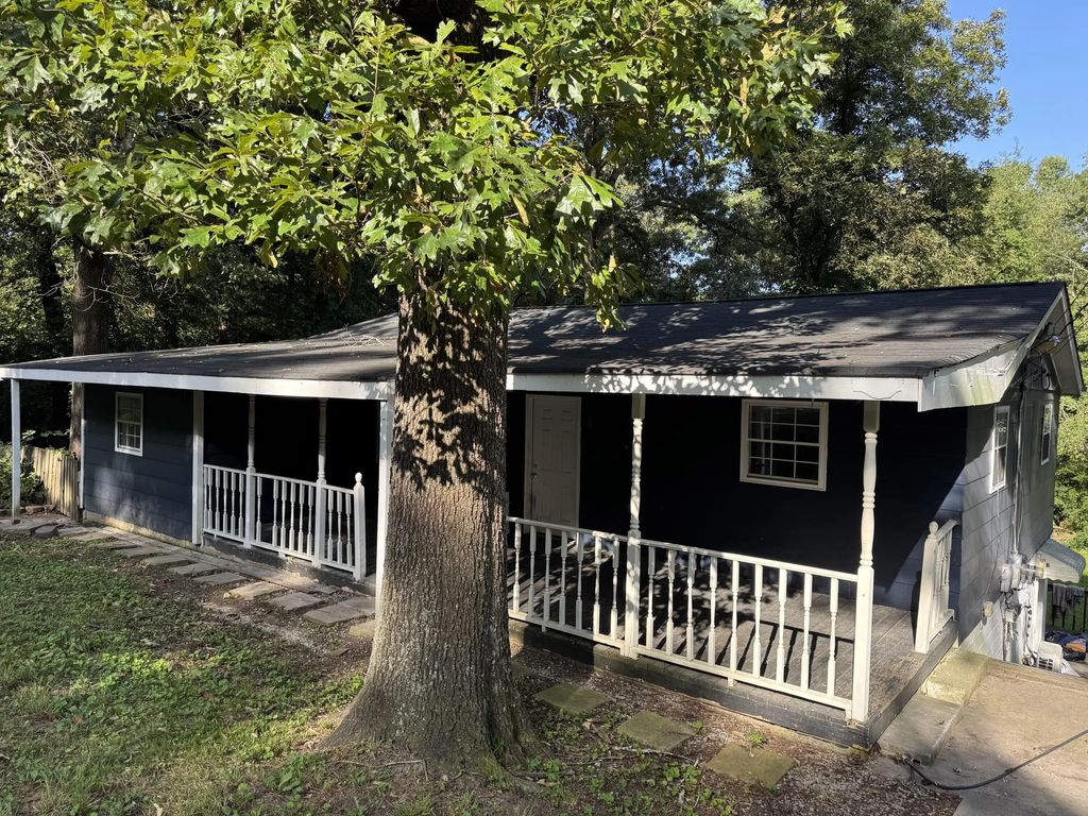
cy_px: 408
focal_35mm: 24
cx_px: 544
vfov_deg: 56.8
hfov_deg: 71.6
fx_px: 754
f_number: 1.78
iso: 80
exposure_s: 1/506
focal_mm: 6.76
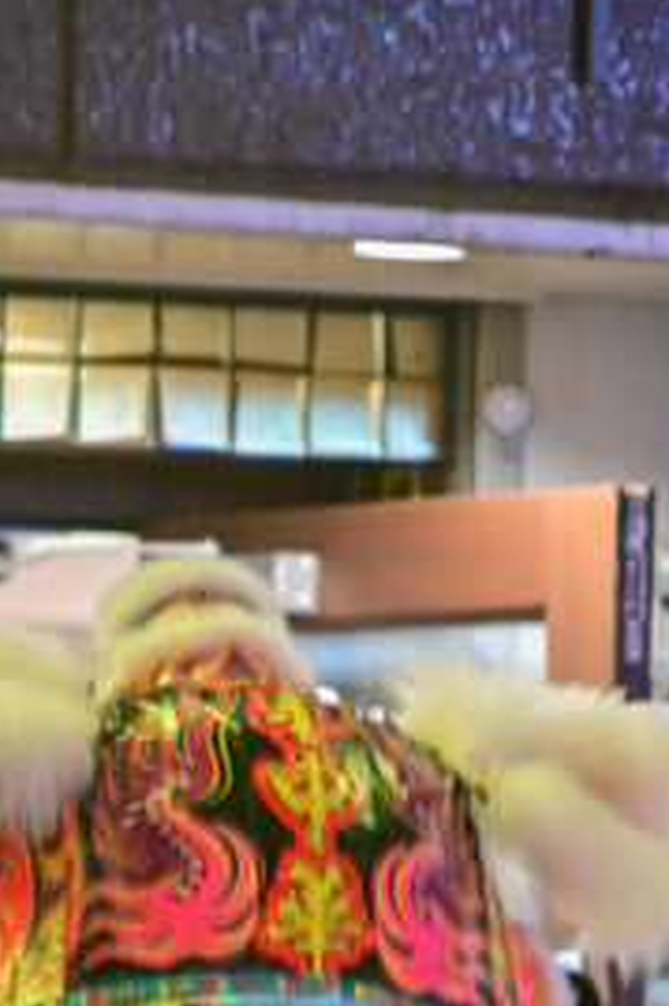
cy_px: 1818
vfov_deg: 5.1
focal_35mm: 400
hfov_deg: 3.4
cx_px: 73
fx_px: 11164
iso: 2000
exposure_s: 1/125
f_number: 2.5
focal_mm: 105
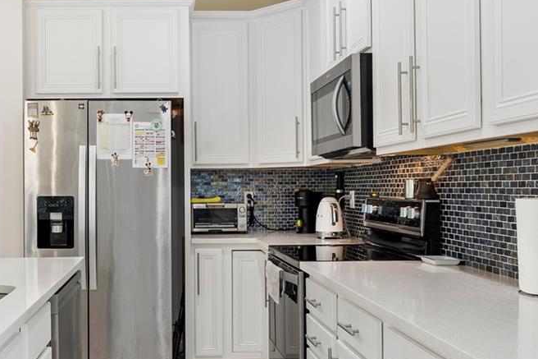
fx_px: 583
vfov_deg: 34.2
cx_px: 176
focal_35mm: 39
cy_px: 191
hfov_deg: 48.7
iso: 100
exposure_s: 1/2
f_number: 8
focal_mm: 16
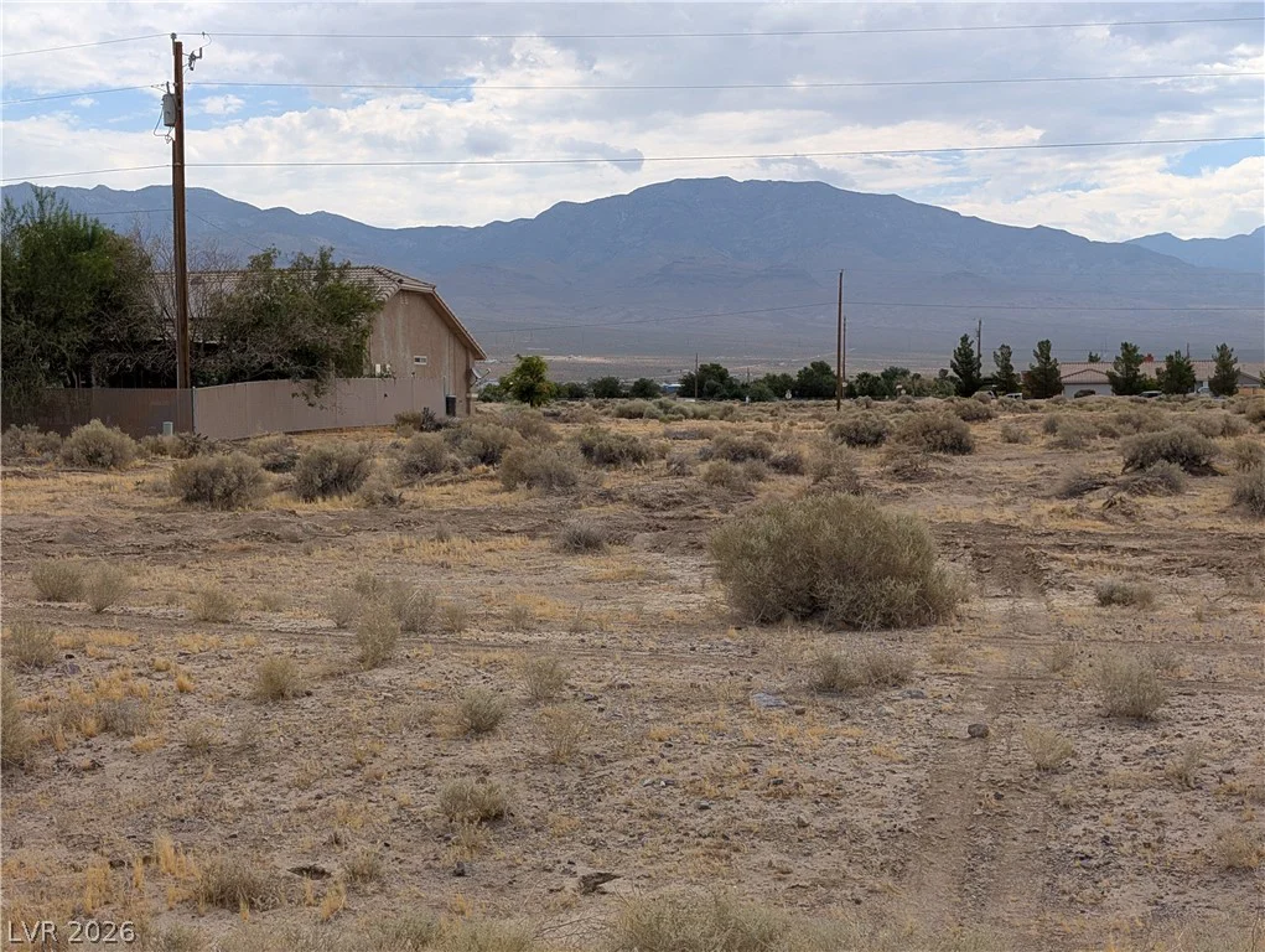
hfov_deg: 38.9
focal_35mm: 49
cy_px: 476
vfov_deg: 29.7
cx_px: 632
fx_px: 1793
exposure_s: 1/1399
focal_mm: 6.9
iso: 22
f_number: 1.68
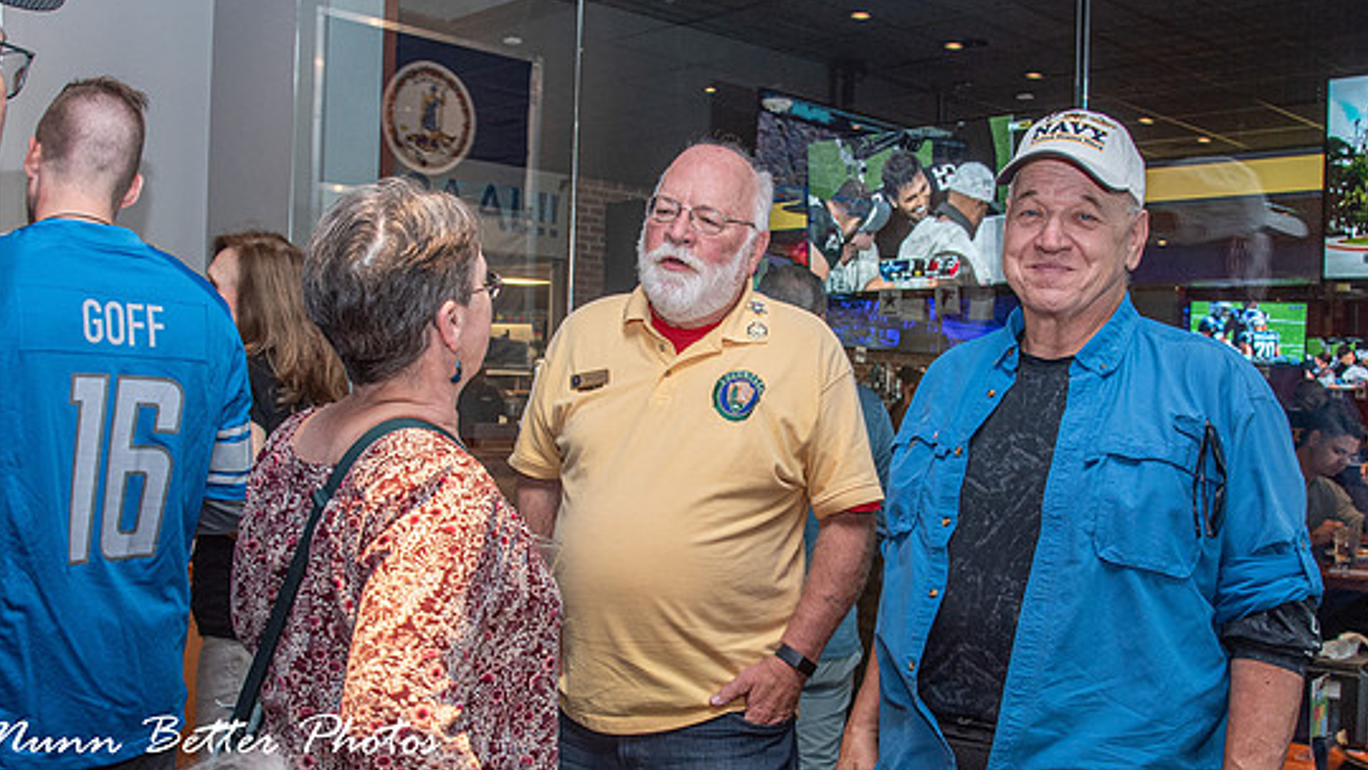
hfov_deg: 51.6
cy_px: 461
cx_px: 679
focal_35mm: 39
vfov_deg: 30.4
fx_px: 1415
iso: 640
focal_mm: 24
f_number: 6.3
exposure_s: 1/60
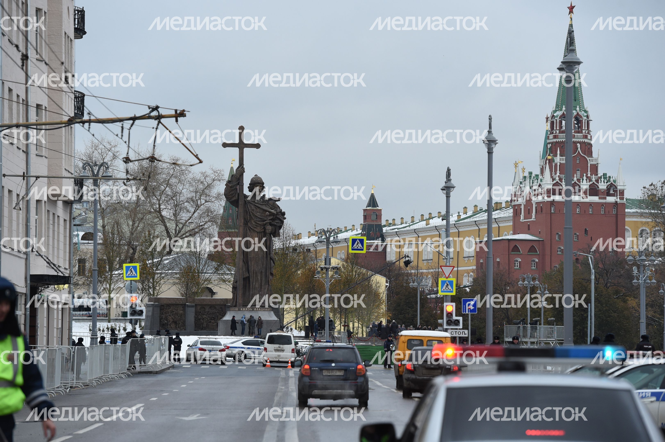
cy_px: 221
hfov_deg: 12.8
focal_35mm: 160
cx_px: 332
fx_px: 2954
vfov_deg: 8.6
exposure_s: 1/1000
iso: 1600
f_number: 5.6
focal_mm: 160
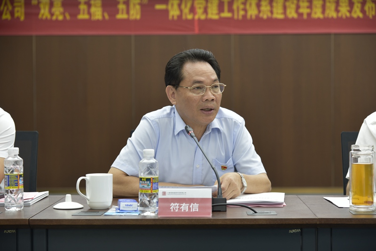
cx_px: 188
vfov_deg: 16.1
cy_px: 126
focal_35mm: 85
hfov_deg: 23.9
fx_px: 888
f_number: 4.5
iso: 400
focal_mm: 85
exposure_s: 1/80
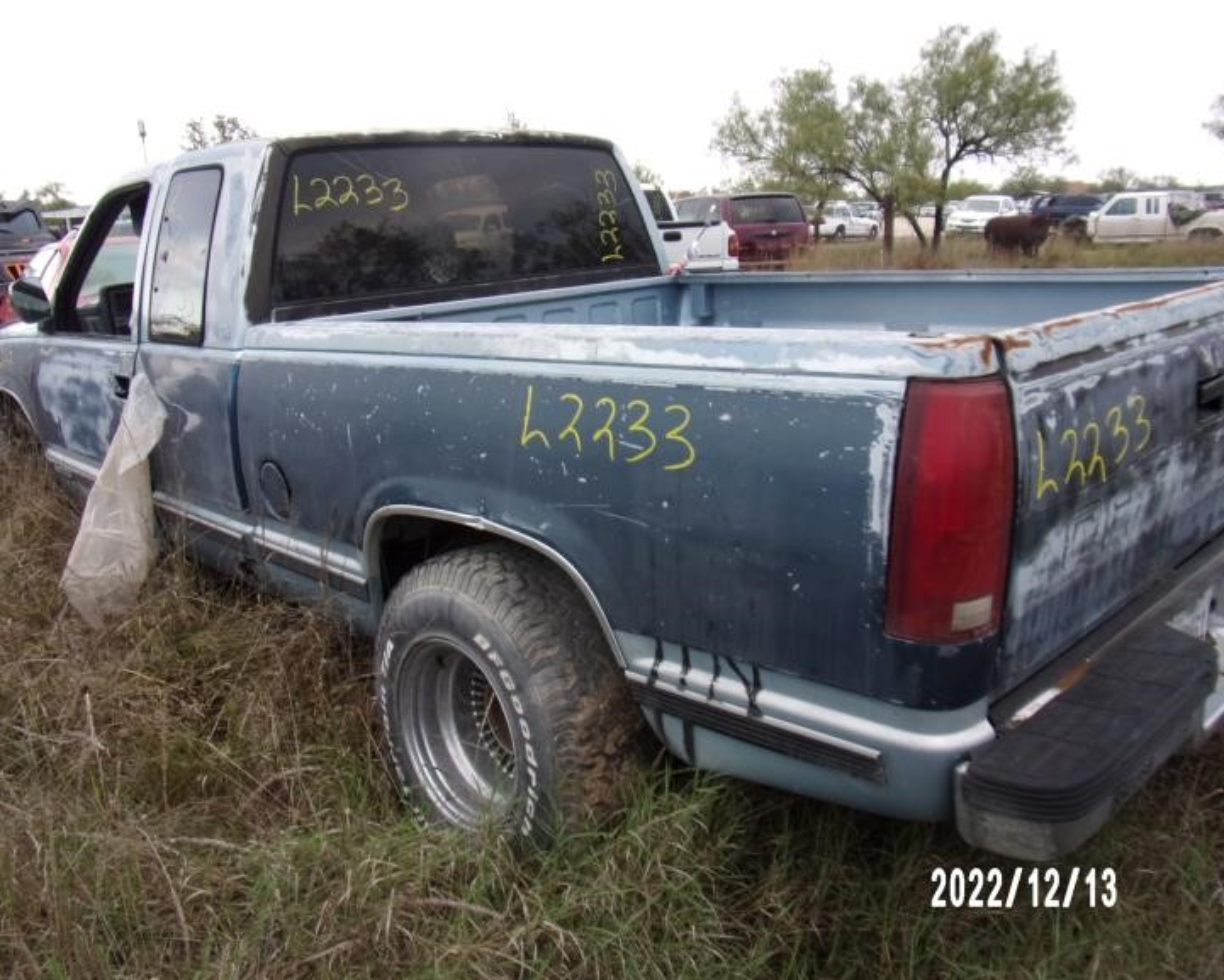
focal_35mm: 26
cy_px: 491
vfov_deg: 54.9
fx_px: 942
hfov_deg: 66.0
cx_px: 638
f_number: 3.3
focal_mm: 4.3
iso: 80
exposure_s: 1/70
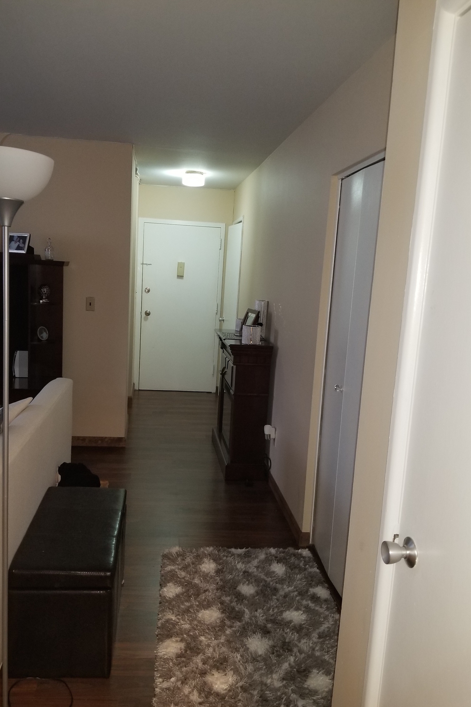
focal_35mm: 28
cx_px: 204
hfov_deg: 46.3
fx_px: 550
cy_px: 366
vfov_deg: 65.5
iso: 125
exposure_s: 1/20
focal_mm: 4.25
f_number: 1.7
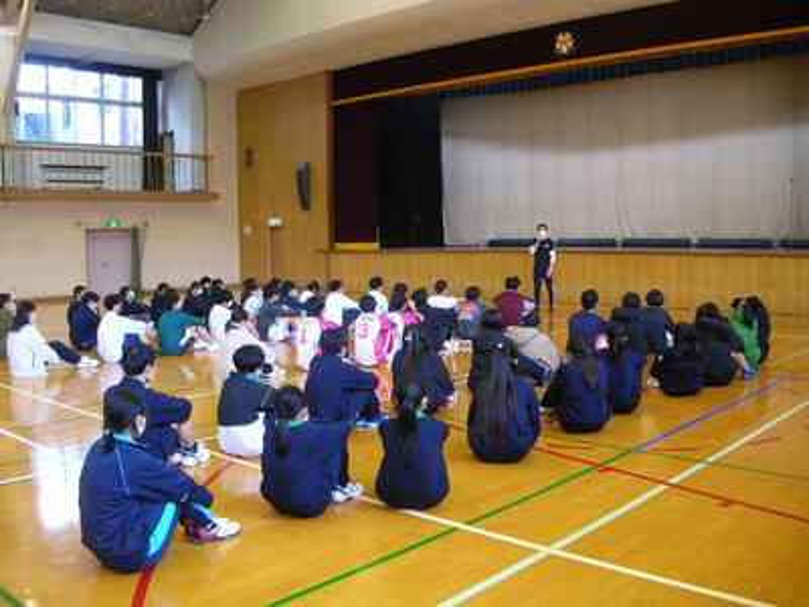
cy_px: 304
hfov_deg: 52.6
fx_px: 818
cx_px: 404
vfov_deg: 40.7
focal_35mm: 35
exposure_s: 1/9.1
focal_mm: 5.8
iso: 50
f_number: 2.8
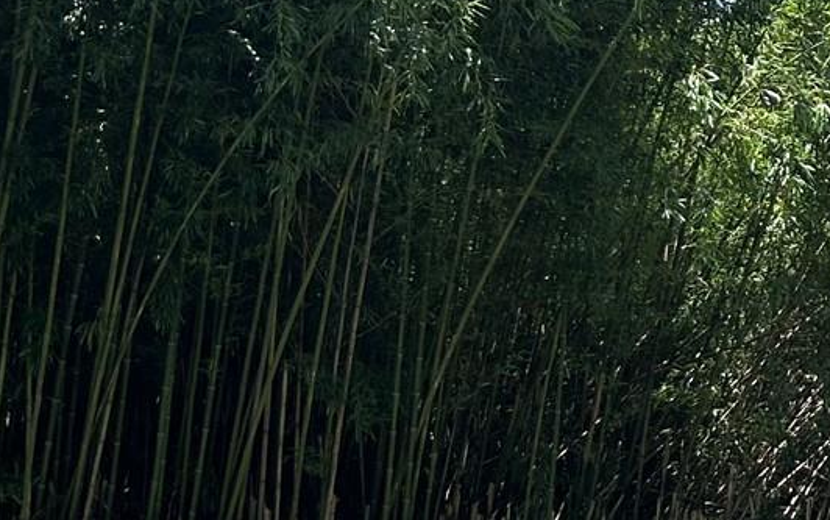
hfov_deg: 17.3
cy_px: 283
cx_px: 1318
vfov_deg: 12.4
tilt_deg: +10.8
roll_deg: -1.5
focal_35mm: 106
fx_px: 2399
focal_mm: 5.7
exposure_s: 1/1597
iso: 50
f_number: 1.5
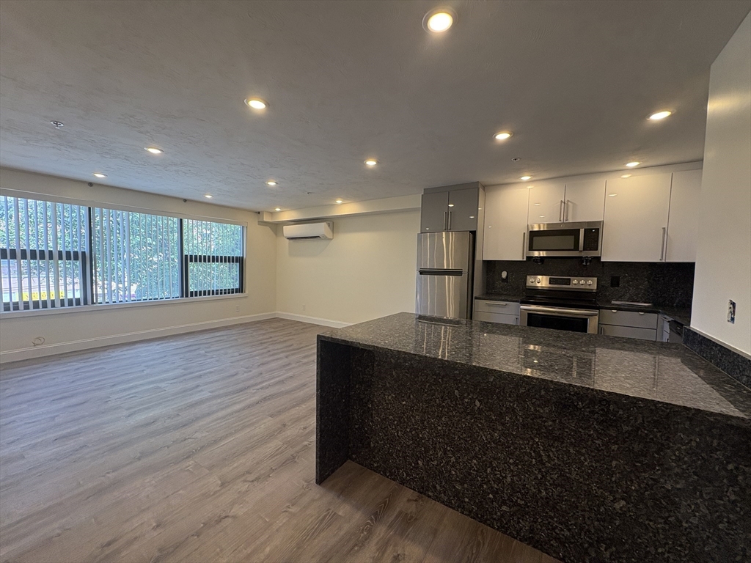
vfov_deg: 85.7
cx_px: 376
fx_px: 304
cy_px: 282
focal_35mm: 14
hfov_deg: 102.1
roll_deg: -0.6
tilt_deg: -4.6
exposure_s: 1/120
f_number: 2.2
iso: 125
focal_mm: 2.22
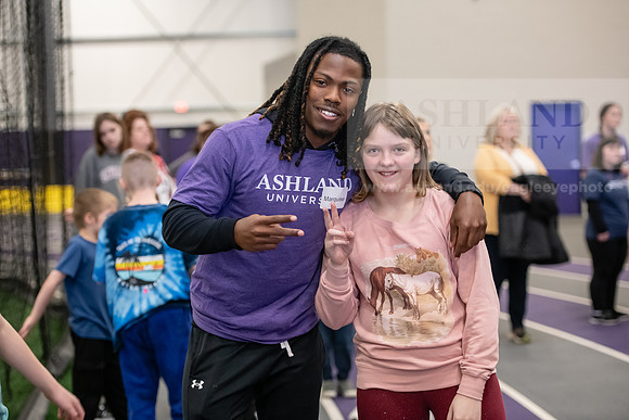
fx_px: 1485
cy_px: 210
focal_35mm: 85
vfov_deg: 16.1
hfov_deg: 23.9
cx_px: 314
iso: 2500
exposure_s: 1/200
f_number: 3.2
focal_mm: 85
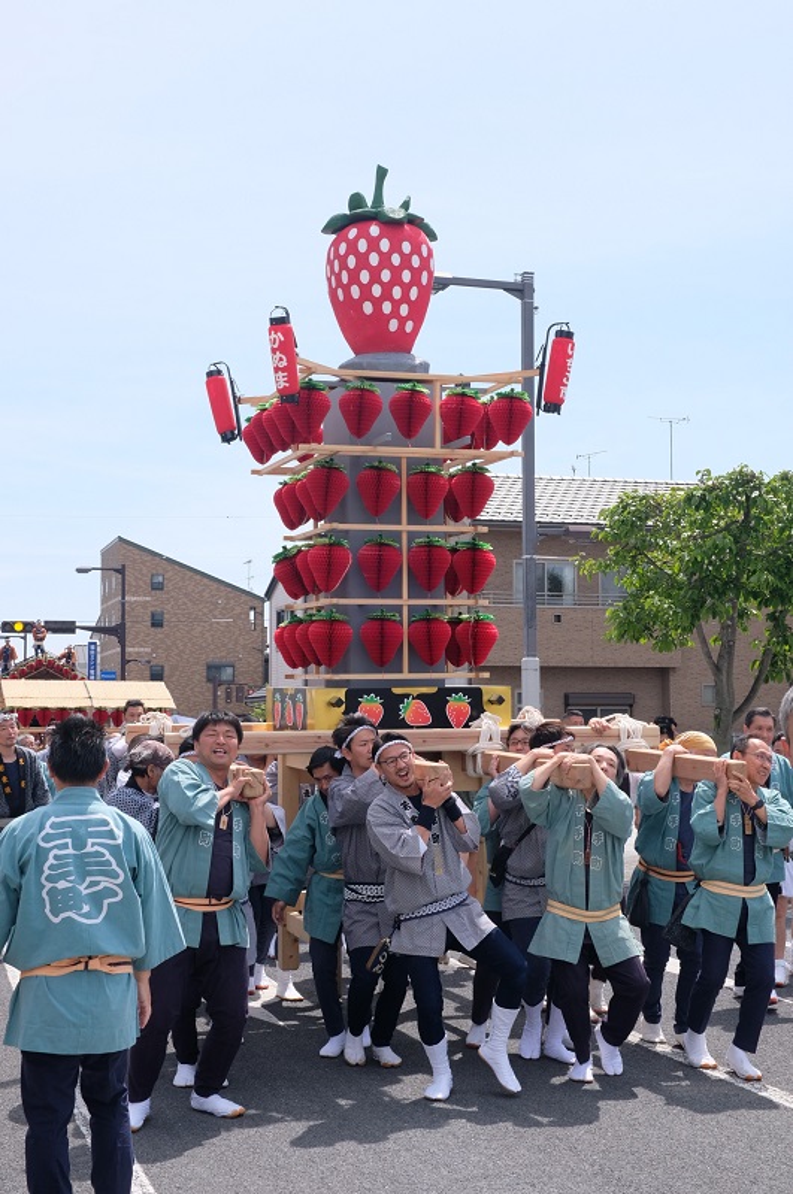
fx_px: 1591
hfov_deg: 28.0
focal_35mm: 48
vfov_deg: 41.2
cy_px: 597
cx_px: 396
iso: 400
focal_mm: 32
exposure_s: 1/250
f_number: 10
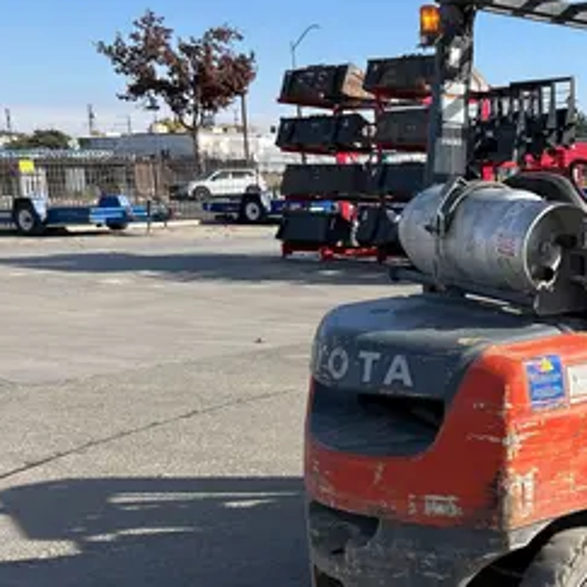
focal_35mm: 52
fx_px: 998
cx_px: 635
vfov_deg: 32.7
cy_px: 351
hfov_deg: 29.7
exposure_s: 1/3257
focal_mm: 5.7
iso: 50
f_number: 1.5
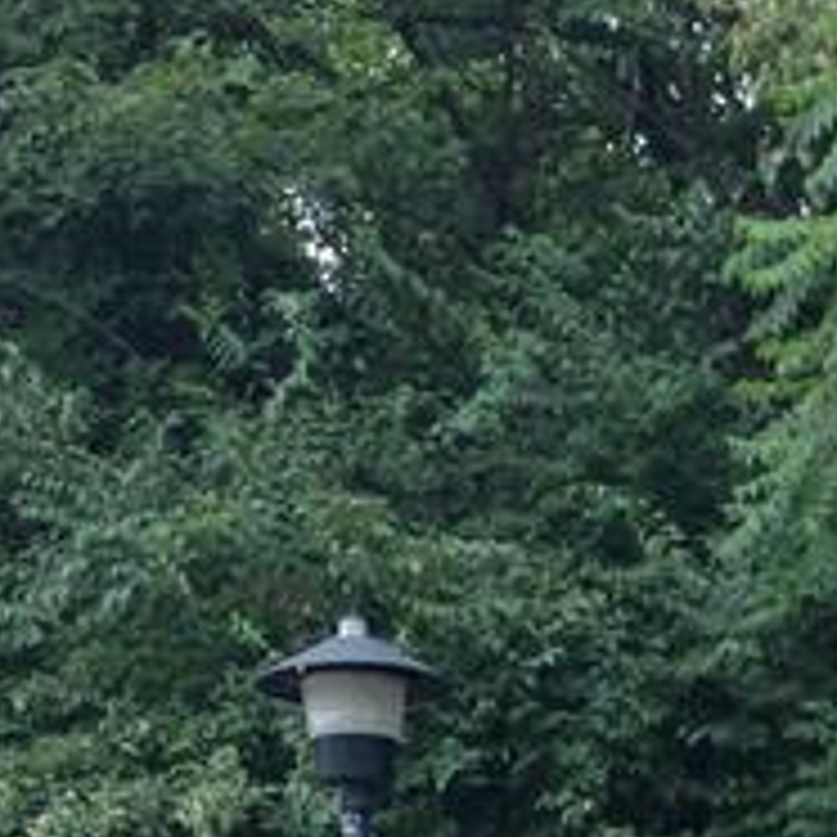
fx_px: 4651
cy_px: 1458
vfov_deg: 9.8
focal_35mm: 170
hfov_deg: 10.0
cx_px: 1251
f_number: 2.4
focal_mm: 4.28
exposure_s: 1/60
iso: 64
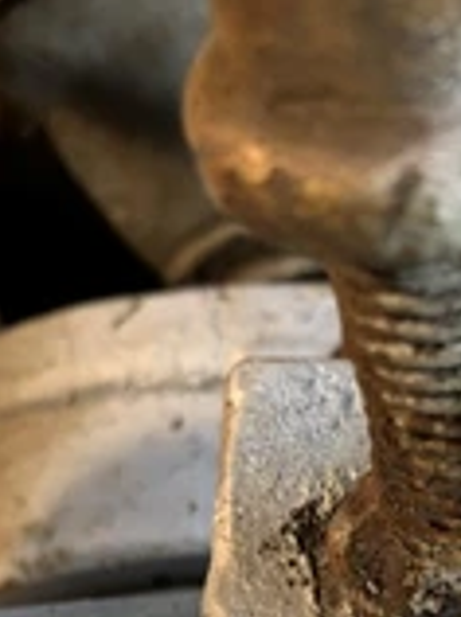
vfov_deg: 27.3
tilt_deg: -64.2
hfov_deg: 21.4
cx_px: 457
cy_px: 652
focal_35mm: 66
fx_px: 1175
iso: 40
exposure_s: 1/120
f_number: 1.8
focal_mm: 4.25
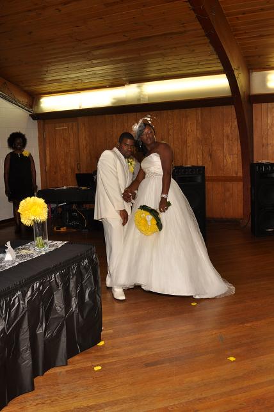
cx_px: 137
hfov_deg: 36.8
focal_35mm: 36
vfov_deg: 53.2
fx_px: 412
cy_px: 206
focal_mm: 24
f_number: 3.5
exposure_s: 1/200
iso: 320
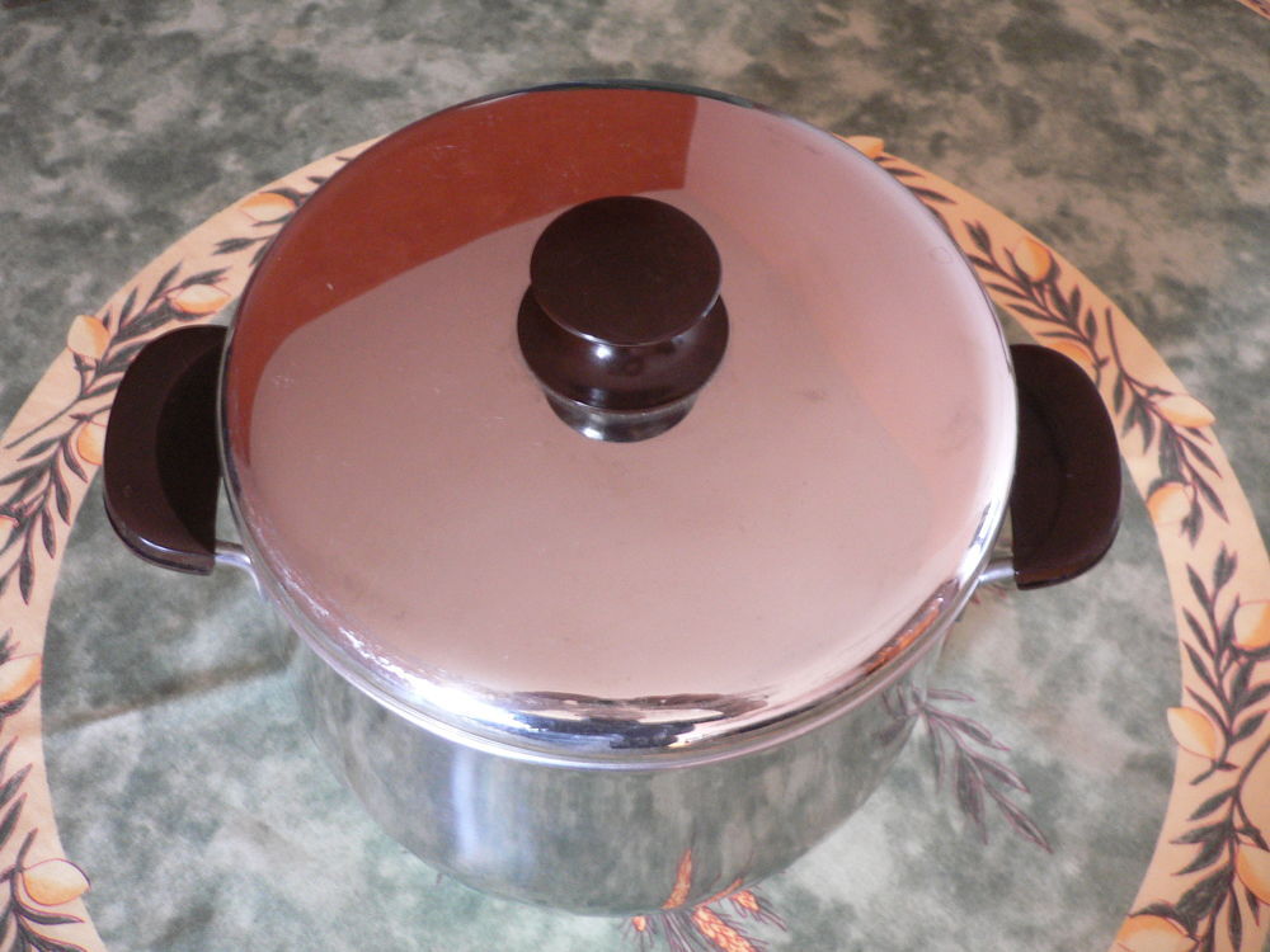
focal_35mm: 35
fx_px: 1284
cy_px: 476
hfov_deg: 52.6
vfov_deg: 40.7
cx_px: 635
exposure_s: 1/15
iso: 200
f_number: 2.8
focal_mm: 5.8
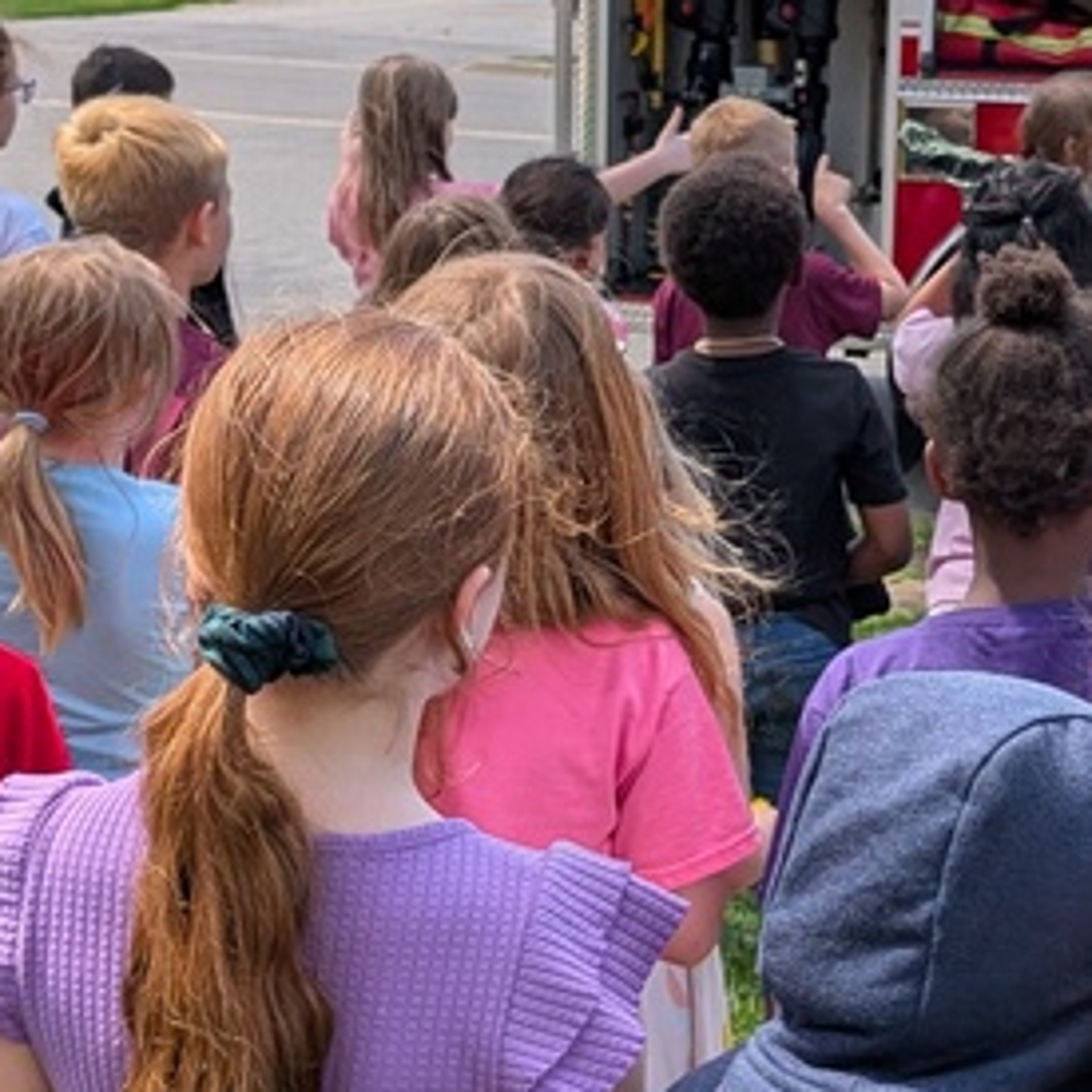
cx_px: 754
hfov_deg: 21.8
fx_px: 2820
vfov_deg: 21.9
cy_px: 475
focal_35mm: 79
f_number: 1.68
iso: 19
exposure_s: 1/974
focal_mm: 6.9
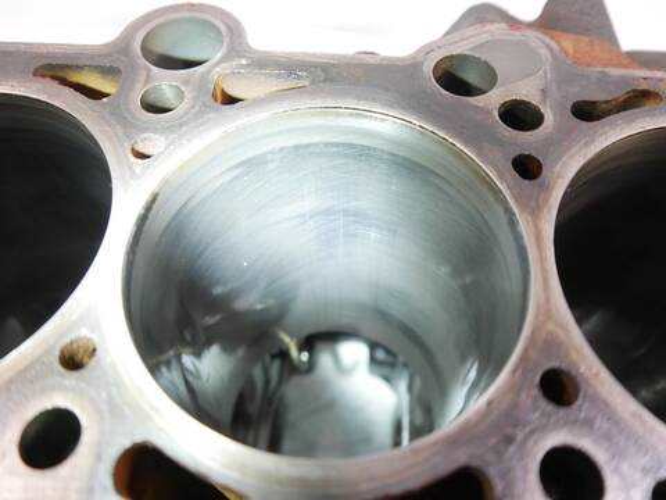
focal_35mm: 28
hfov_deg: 63.4
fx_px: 539
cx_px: 333
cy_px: 250
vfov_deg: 49.7
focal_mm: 14
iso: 1600
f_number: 3.5
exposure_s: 1/60
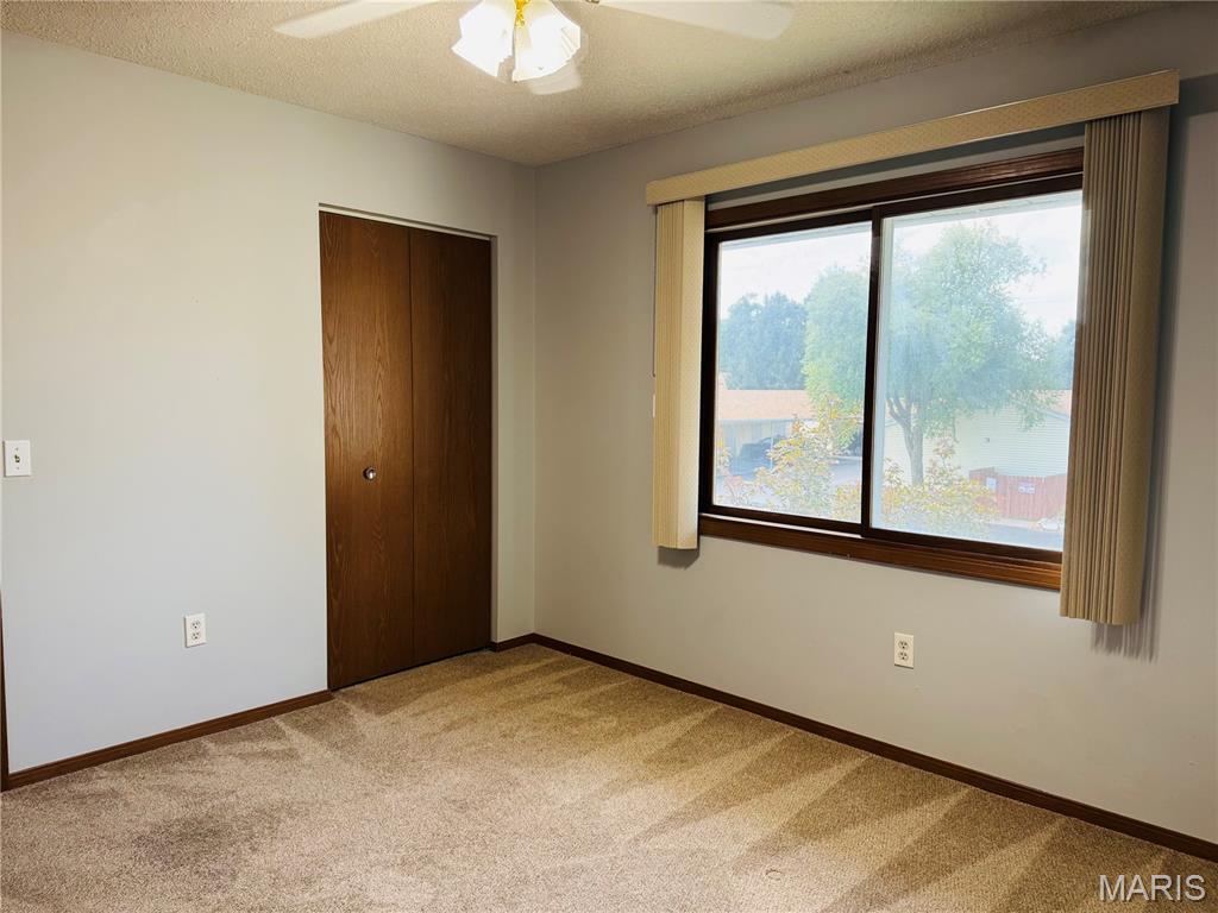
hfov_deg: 71.6
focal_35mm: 24
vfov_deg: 56.8
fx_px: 844
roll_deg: -0.5
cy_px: 456
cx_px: 609
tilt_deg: -5.5
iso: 100
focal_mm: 6.76
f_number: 1.78
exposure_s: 1/120
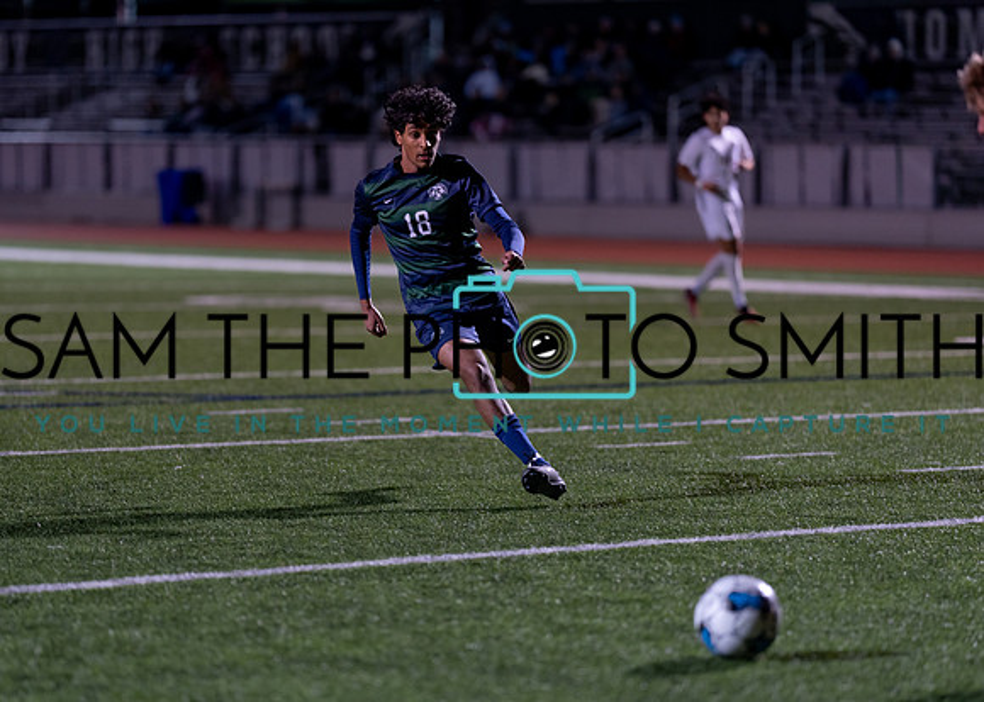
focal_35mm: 151
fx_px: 4211
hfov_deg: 13.3
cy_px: 354
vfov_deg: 9.5
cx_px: 439
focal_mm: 135
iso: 1250
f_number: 1.8
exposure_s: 1/1000
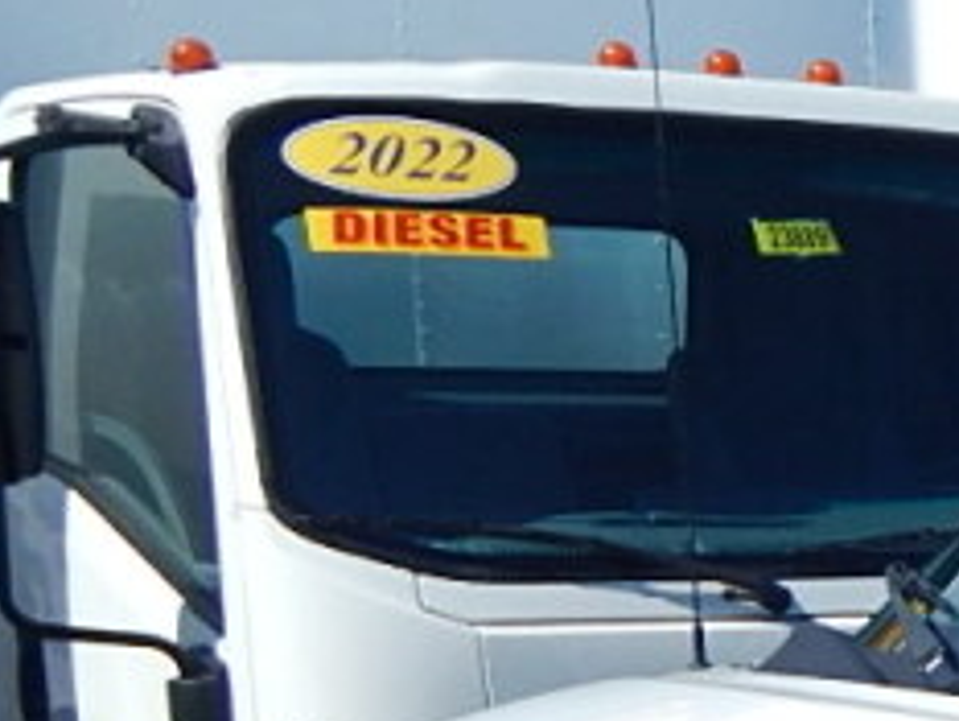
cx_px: 1972
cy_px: 1075
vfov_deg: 11.7
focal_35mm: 121
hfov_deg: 13.6
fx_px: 3354
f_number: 6
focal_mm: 4
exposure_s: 1/800
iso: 125
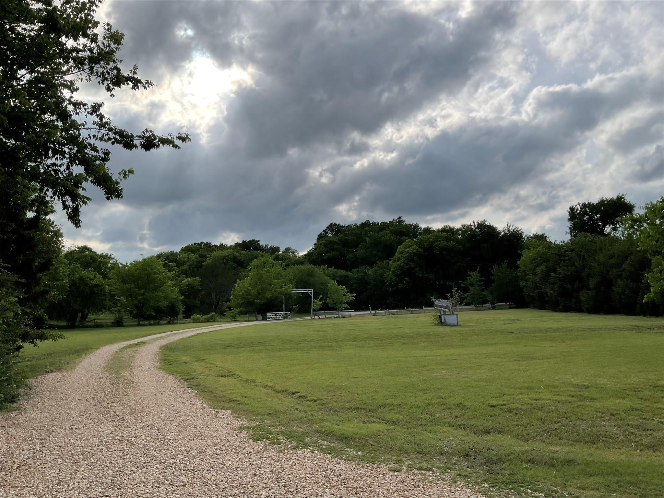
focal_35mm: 29
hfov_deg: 61.7
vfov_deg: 48.2
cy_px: 249
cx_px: 332
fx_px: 556
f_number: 1.8
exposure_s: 1/2427
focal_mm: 3
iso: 16
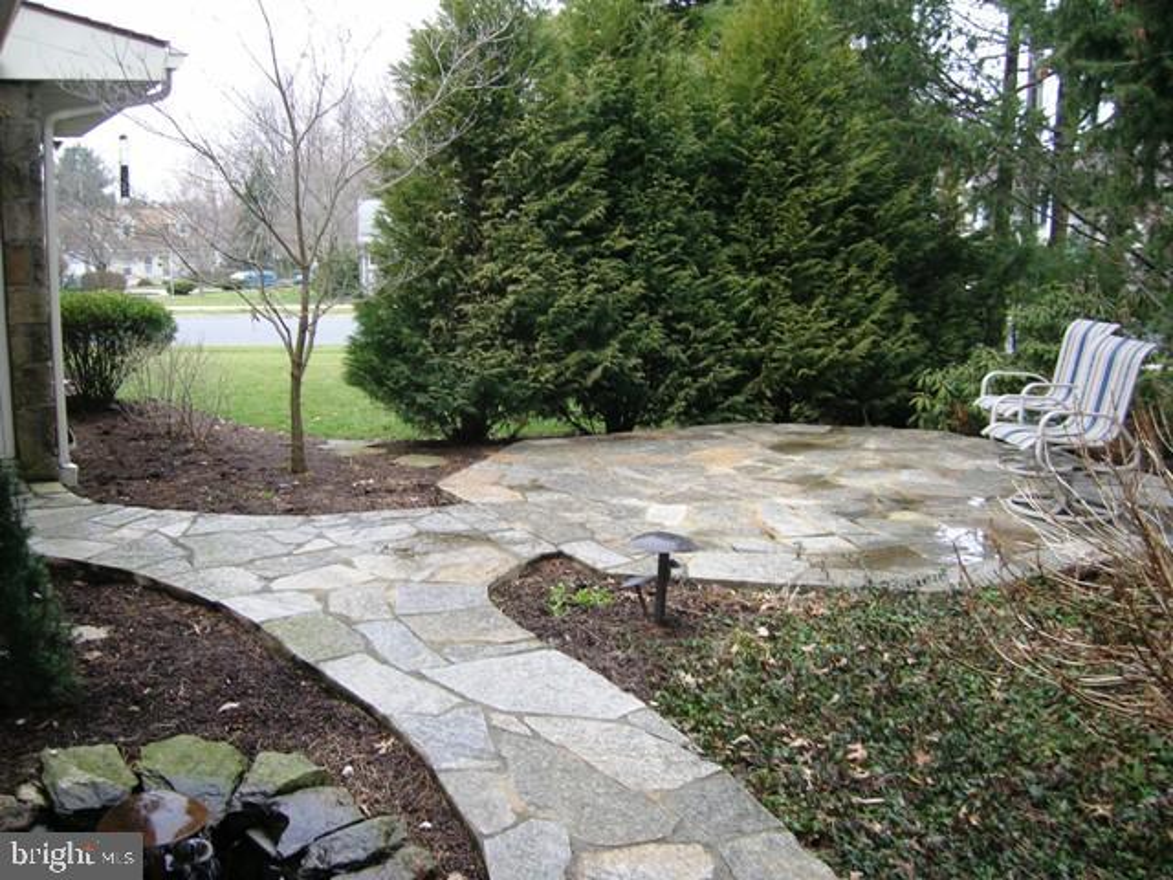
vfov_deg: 41.8
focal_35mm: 34
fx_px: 1152
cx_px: 586
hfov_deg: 54.0
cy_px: 440
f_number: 2.9
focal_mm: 5.7
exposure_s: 1/30
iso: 56
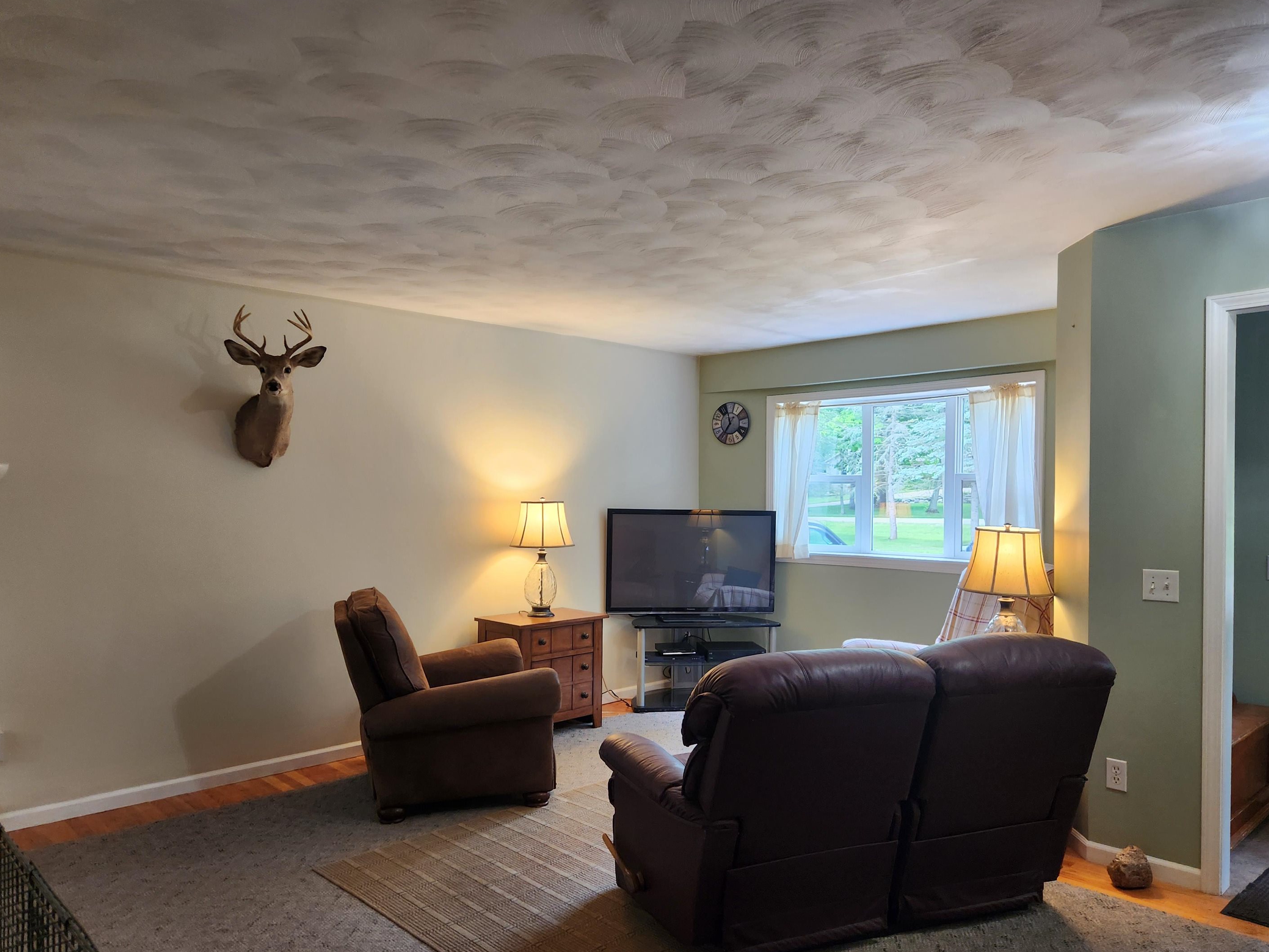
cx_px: 618
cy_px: 511
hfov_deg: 69.4
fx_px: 917
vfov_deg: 54.8
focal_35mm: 25
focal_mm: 5.4
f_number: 1.8
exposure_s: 1/120
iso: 200
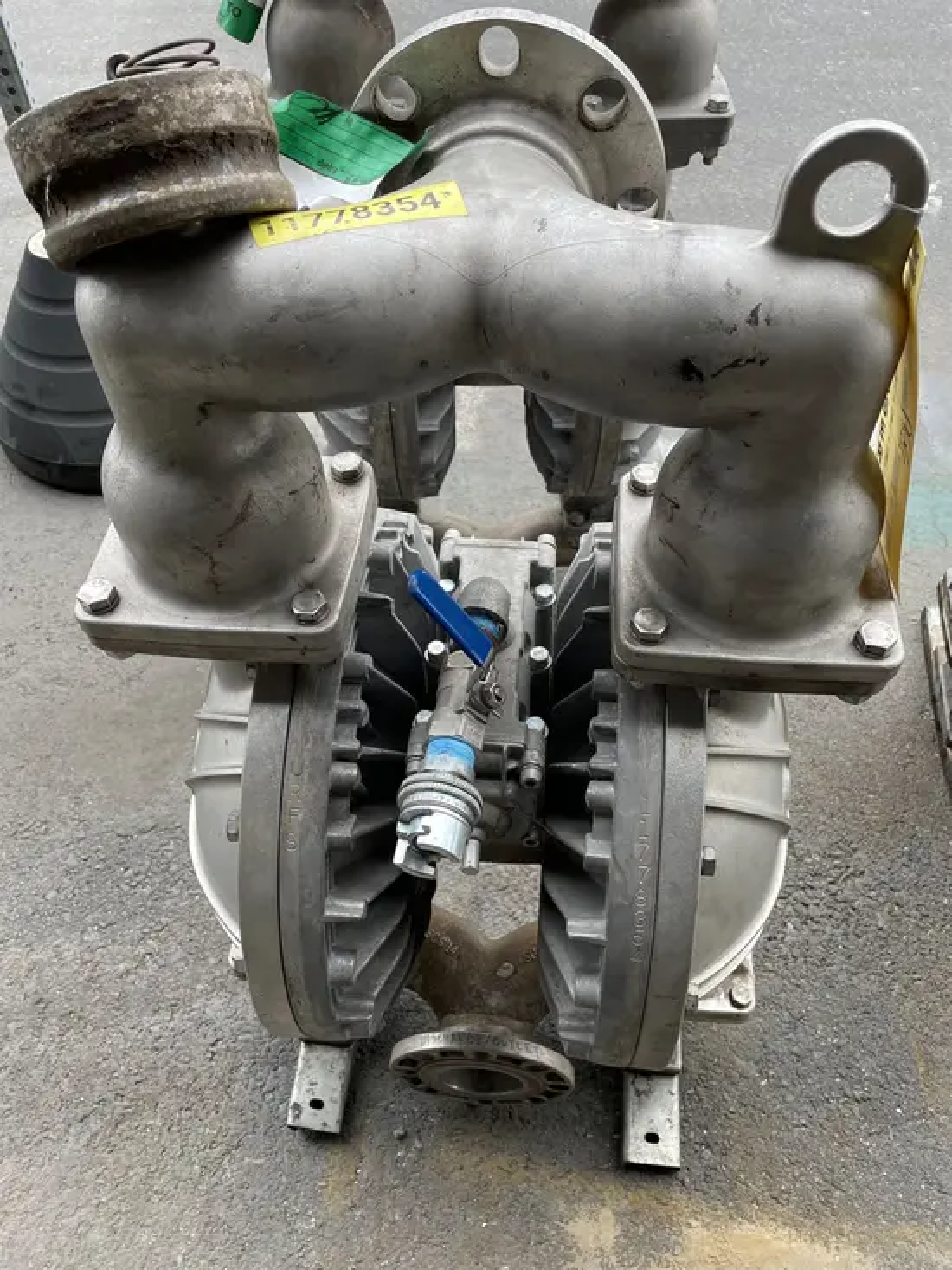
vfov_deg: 67.3
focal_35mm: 26
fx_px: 953
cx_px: 476
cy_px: 635
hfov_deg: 53.1
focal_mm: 4.2
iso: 32
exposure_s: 1/175
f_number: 1.6
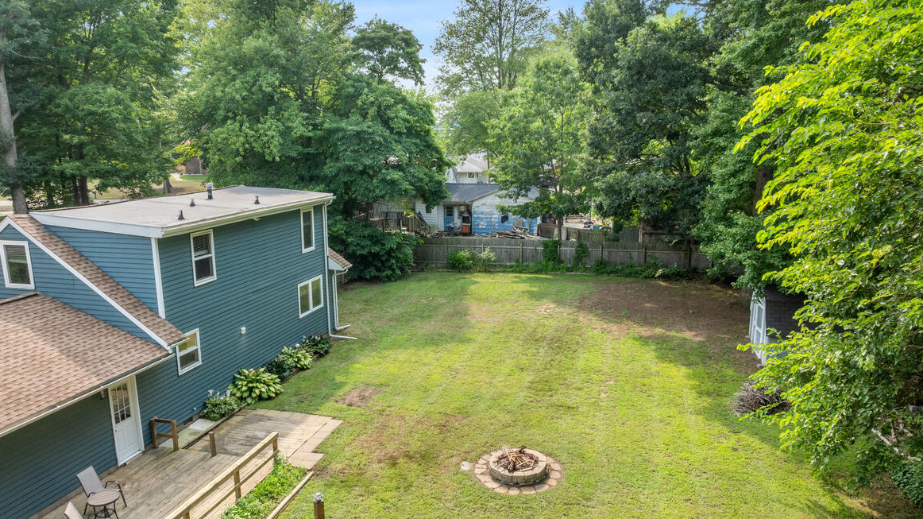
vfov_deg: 42.7
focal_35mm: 27
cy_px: 298
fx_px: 661
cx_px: 447
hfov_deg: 69.9
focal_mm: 12.29
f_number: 8
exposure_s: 1/80
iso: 100
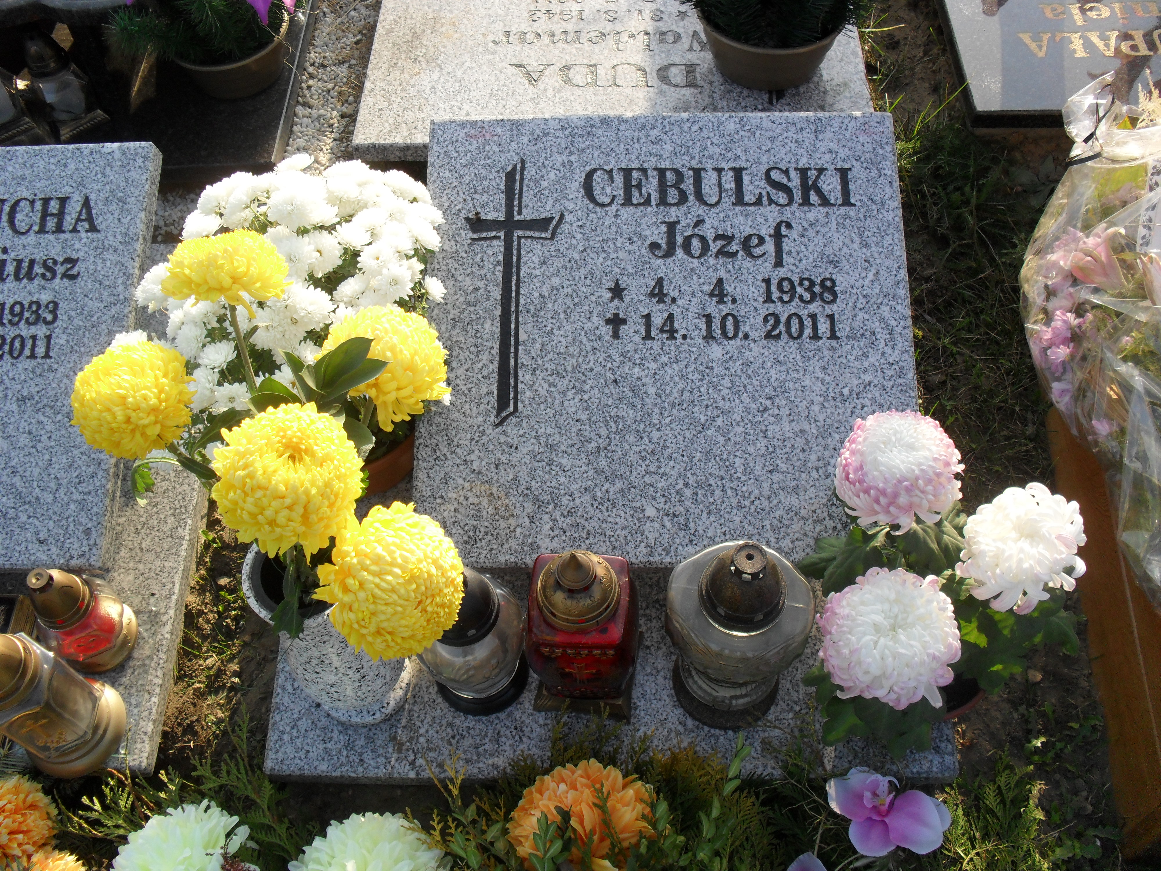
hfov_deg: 52.6
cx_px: 580
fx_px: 1174
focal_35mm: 35
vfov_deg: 40.7
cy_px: 436
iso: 100
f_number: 3.2
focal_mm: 6.3
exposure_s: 1/350
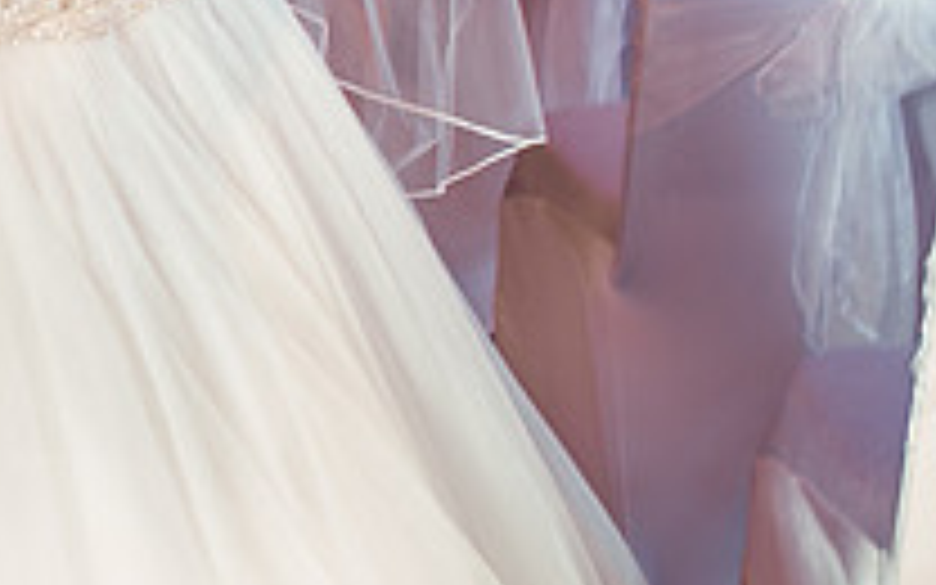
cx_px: -376
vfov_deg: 9.2
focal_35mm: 142
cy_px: 6
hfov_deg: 14.0
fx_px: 3622
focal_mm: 35
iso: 640
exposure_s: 1/100
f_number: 2.5
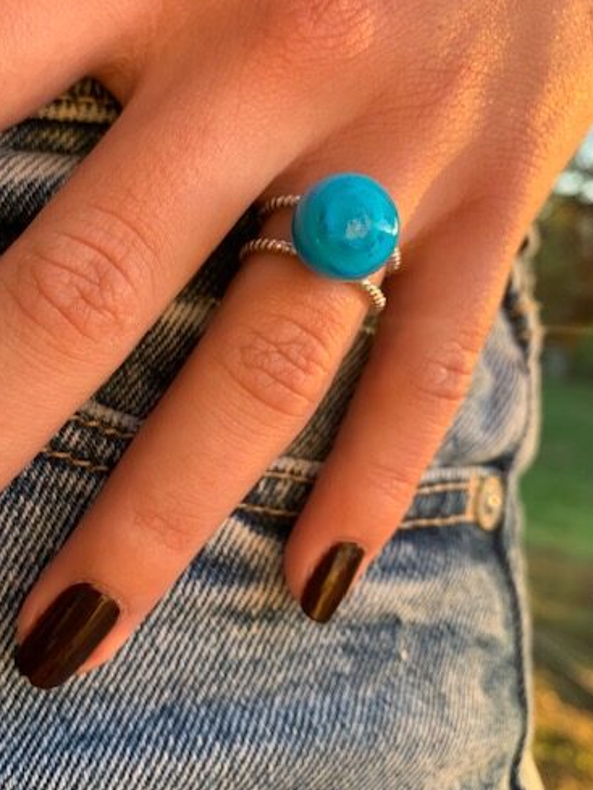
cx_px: 213
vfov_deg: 53.9
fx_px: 776
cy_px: 401
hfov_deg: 41.4
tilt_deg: -7.7
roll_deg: -5.3
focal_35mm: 34
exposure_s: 1/121
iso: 50
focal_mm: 4.25
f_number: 1.8
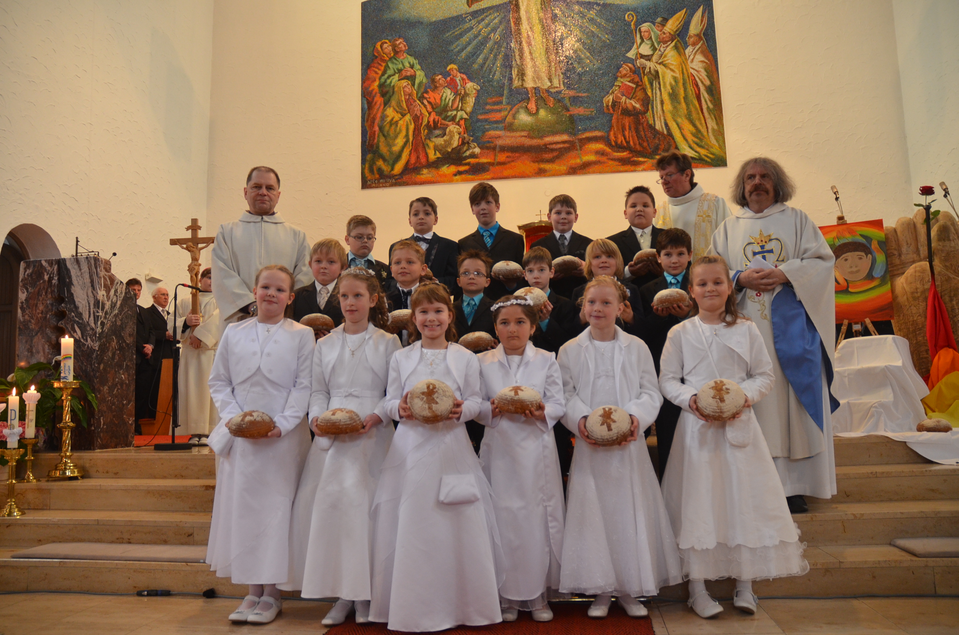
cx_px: 480
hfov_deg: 67.5
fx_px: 718
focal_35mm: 27
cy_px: 318
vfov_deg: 47.7
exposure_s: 1/60
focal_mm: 18
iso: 800
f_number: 4
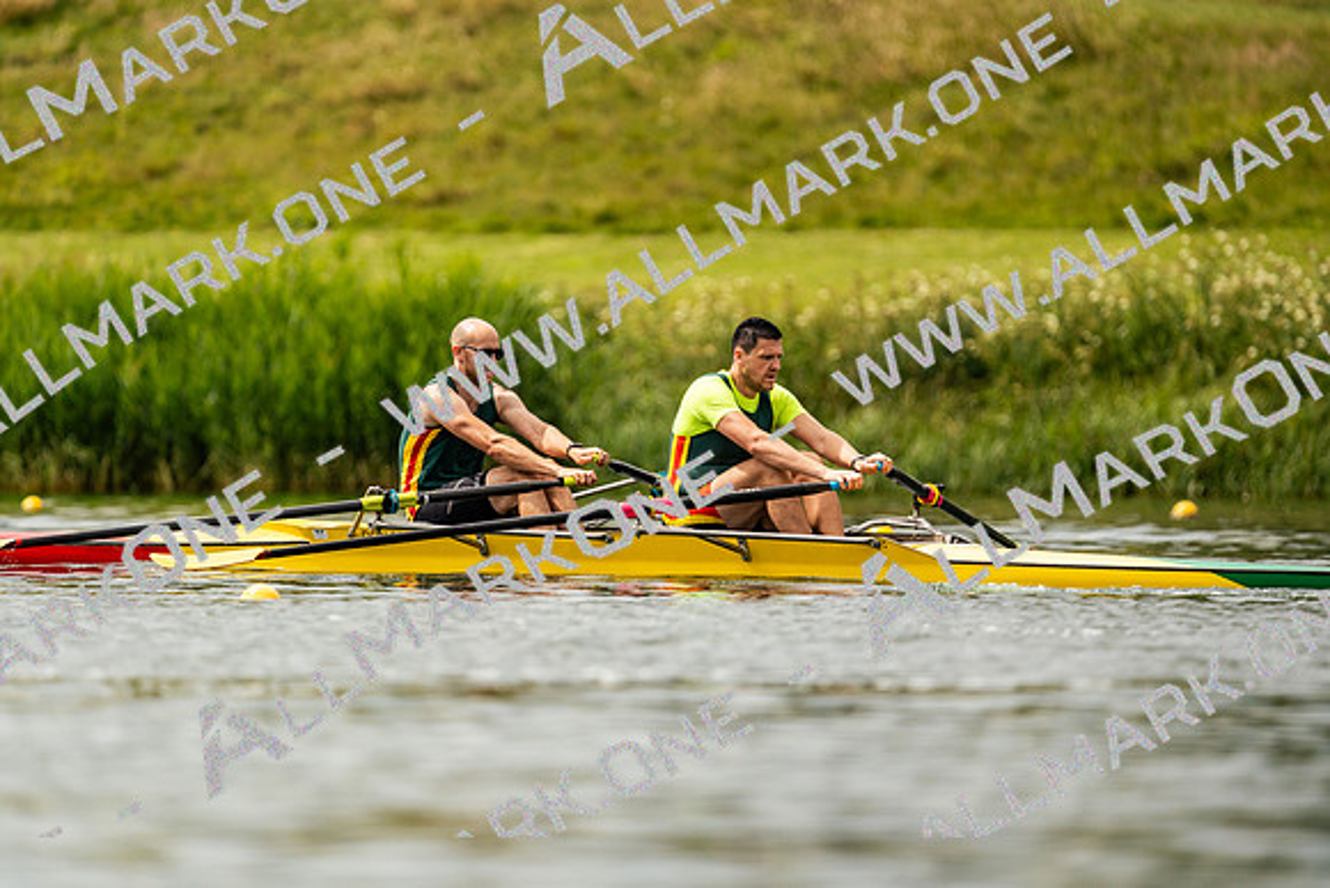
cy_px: 444
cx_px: 665
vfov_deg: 2.3
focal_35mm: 600
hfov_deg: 3.4
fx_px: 22171
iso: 250
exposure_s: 1/2000
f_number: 6.3
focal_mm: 600
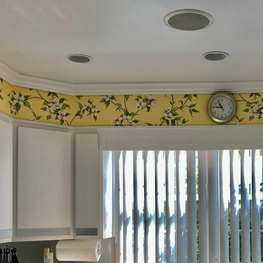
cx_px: 196
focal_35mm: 52
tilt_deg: +0.3
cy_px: 200
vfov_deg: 32.1
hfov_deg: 32.2
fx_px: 447
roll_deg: +1.4
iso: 32
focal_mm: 3.99
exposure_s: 1/120
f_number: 1.8
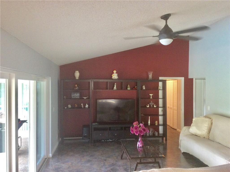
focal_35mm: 32
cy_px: 86
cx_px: 115
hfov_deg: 56.9
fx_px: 212
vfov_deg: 44.0
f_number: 2.4
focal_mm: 3.3
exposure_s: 1/24
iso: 125
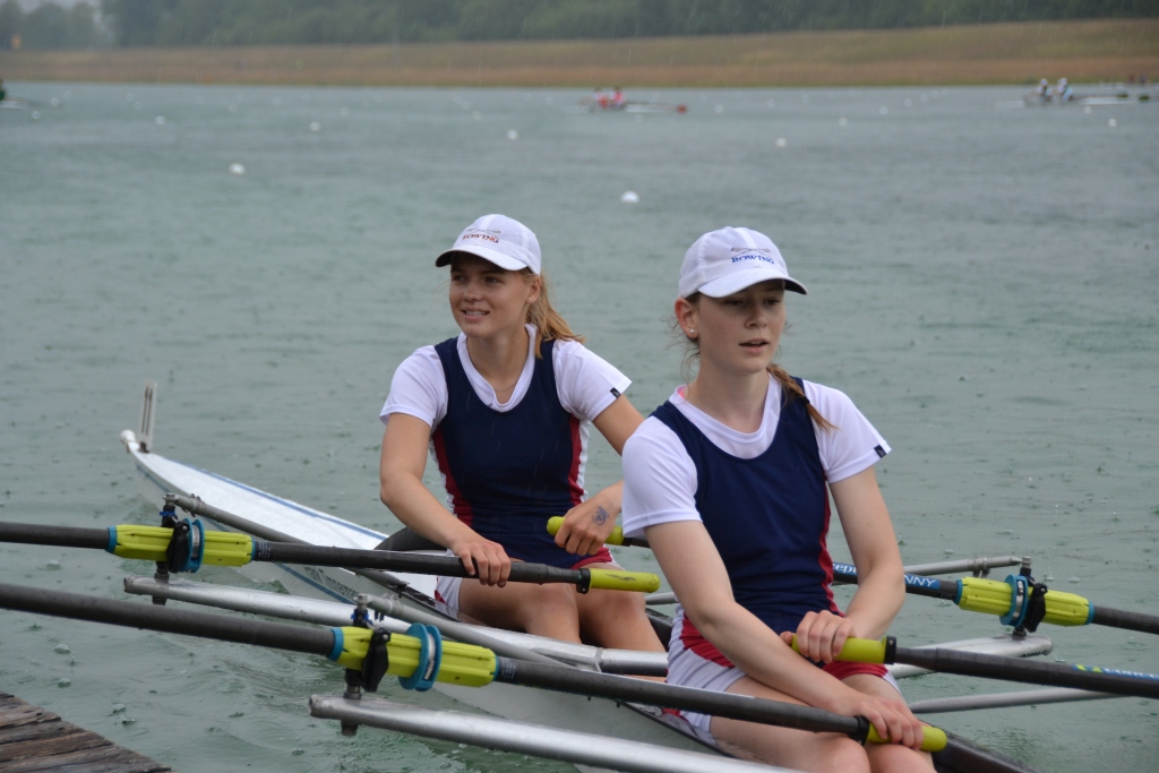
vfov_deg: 11.4
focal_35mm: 120
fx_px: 3864
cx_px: 580
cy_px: 386
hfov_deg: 17.1
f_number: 5
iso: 400
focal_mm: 80
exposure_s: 1/320
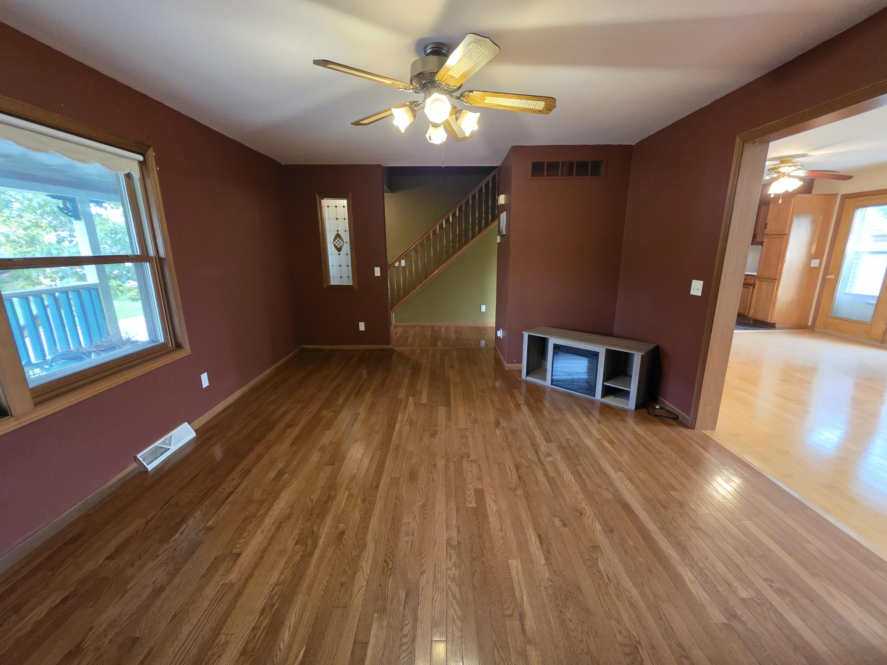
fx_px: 333
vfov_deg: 89.9
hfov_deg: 106.2
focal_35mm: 13
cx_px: 444
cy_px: 332
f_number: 1.9
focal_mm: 2.2
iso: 800
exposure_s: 1/60
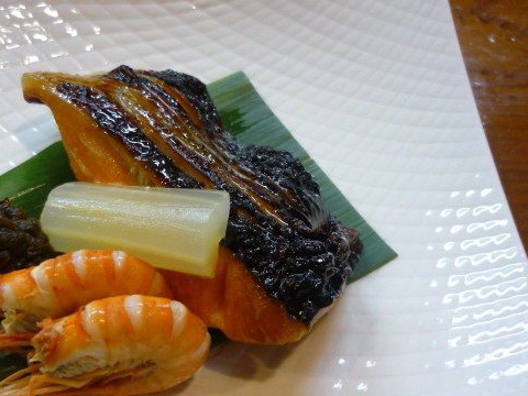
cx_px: 191
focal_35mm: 44
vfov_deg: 32.8
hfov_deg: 42.6
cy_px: 219
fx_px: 671
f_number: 2.8
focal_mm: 5.5
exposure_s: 1/30
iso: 250
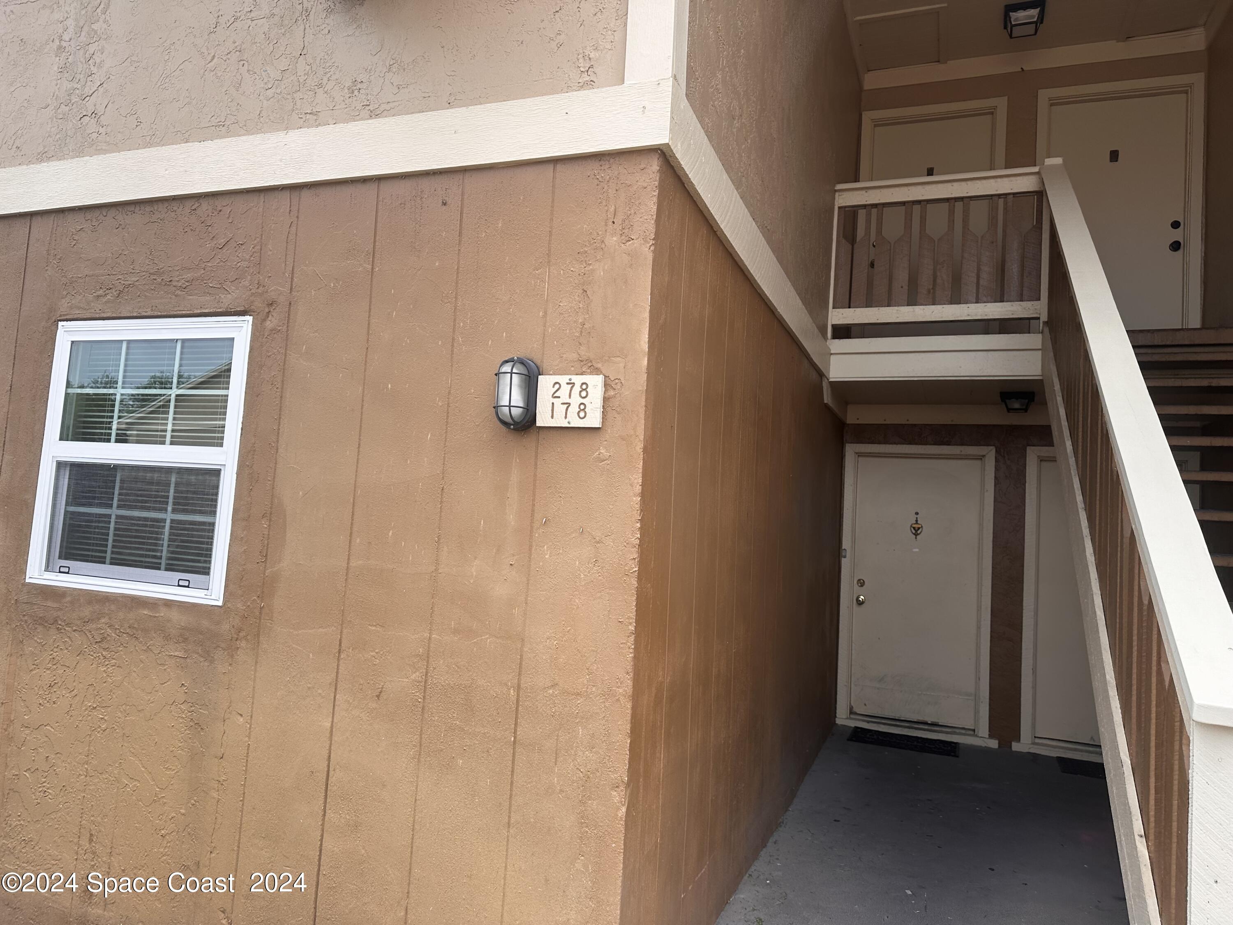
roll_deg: -4.2
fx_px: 855
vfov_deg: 56.8
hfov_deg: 71.6
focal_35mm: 24
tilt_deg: +7.1
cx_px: 616
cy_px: 462
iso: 80
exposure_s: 1/268
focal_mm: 6.86
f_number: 1.78
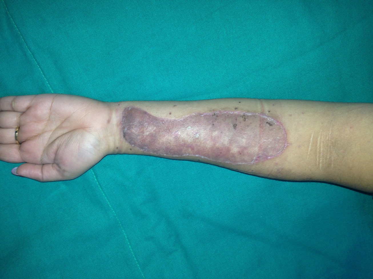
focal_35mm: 33
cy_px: 140
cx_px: 186
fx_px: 356
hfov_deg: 55.4
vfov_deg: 42.9
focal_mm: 4.12
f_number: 2.4
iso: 64
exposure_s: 1/20
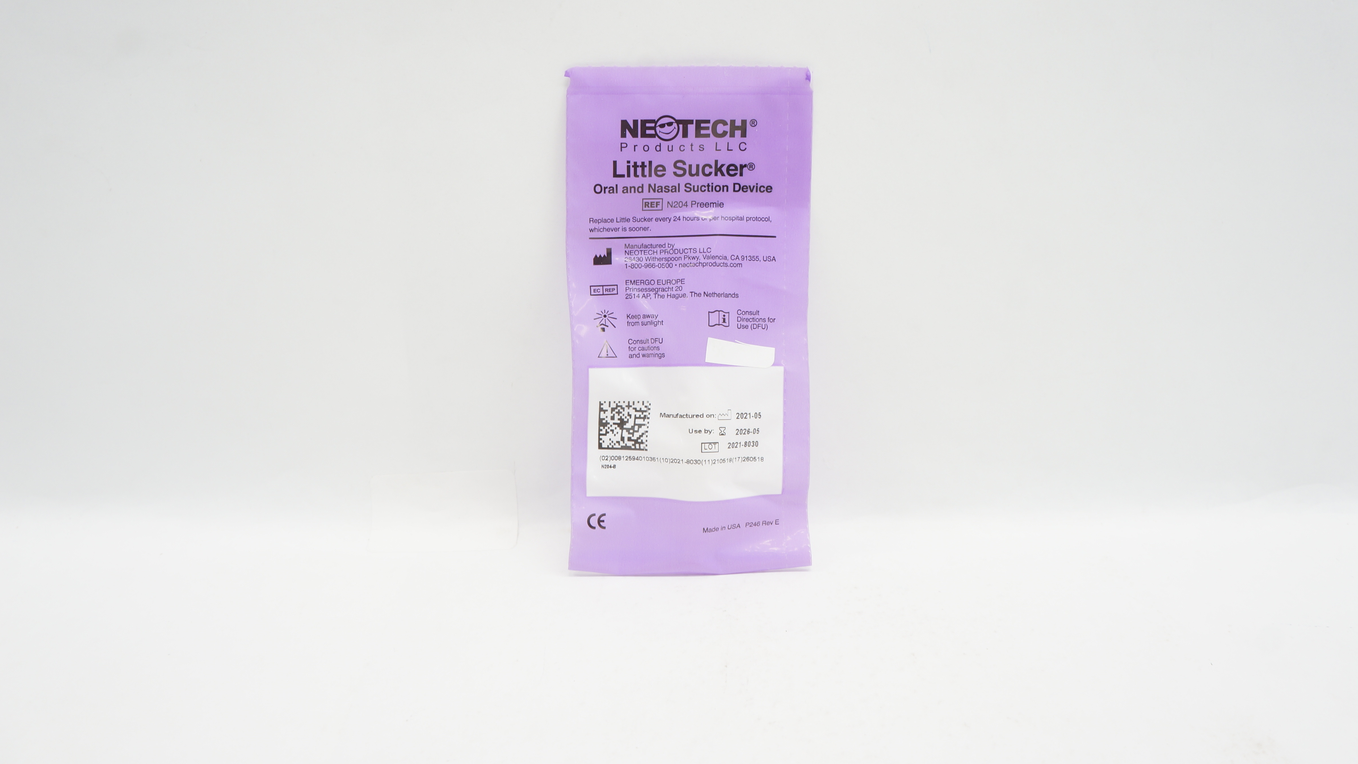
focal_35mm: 29
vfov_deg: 40.1
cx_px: 694
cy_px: 341
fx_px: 1044
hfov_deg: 66.1
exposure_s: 1/20
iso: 200
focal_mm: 18
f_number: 7.1
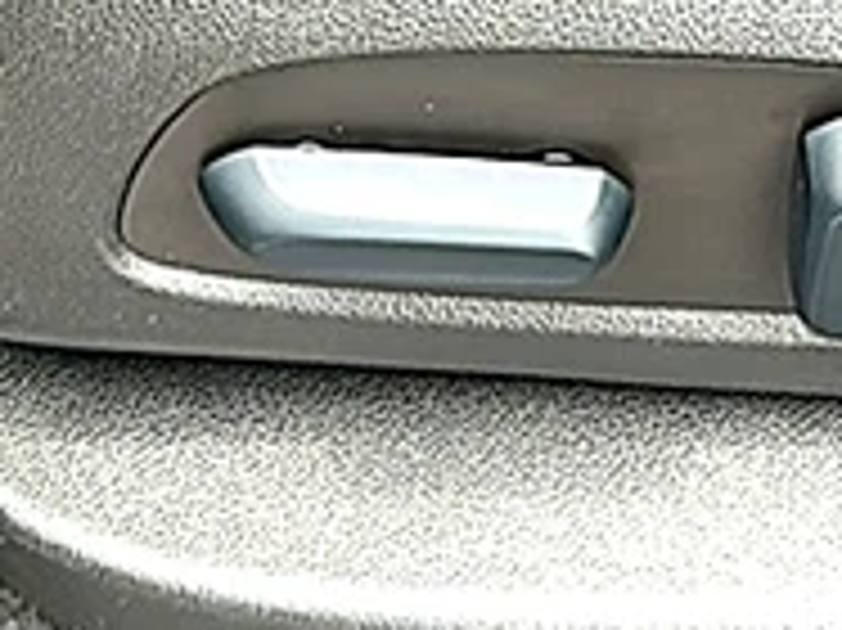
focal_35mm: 146
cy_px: -457
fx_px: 3549
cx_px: 801
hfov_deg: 13.4
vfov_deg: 9.7
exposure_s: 1/192
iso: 80
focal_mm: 6.86
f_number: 1.78
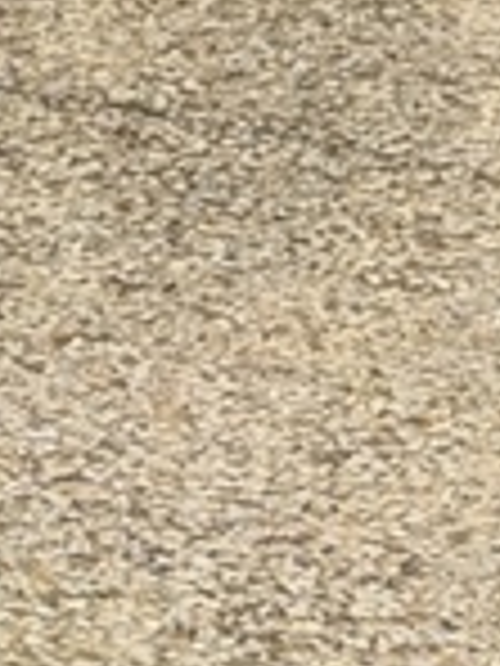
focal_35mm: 332
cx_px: -1167
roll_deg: -1.3
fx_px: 6394
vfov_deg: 5.8
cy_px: -882
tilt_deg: -10.8
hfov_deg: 4.3
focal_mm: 6.76
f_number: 1.78
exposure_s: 1/60
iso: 160
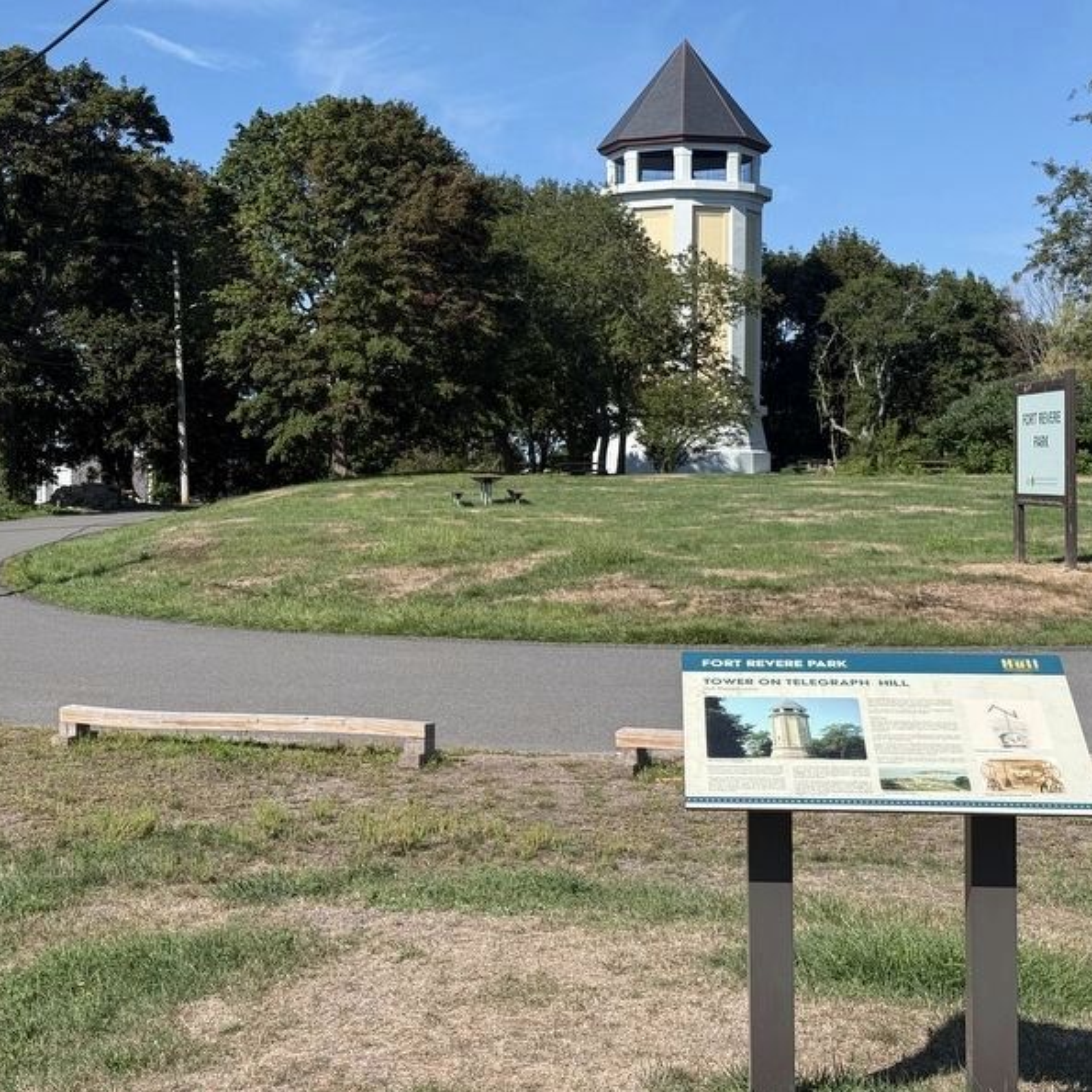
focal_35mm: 57
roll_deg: -0.9
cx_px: 514
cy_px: 549
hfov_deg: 30.0
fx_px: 2034
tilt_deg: -2.0
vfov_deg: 30.0
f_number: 1.78
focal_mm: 6.76
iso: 100
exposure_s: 1/6536
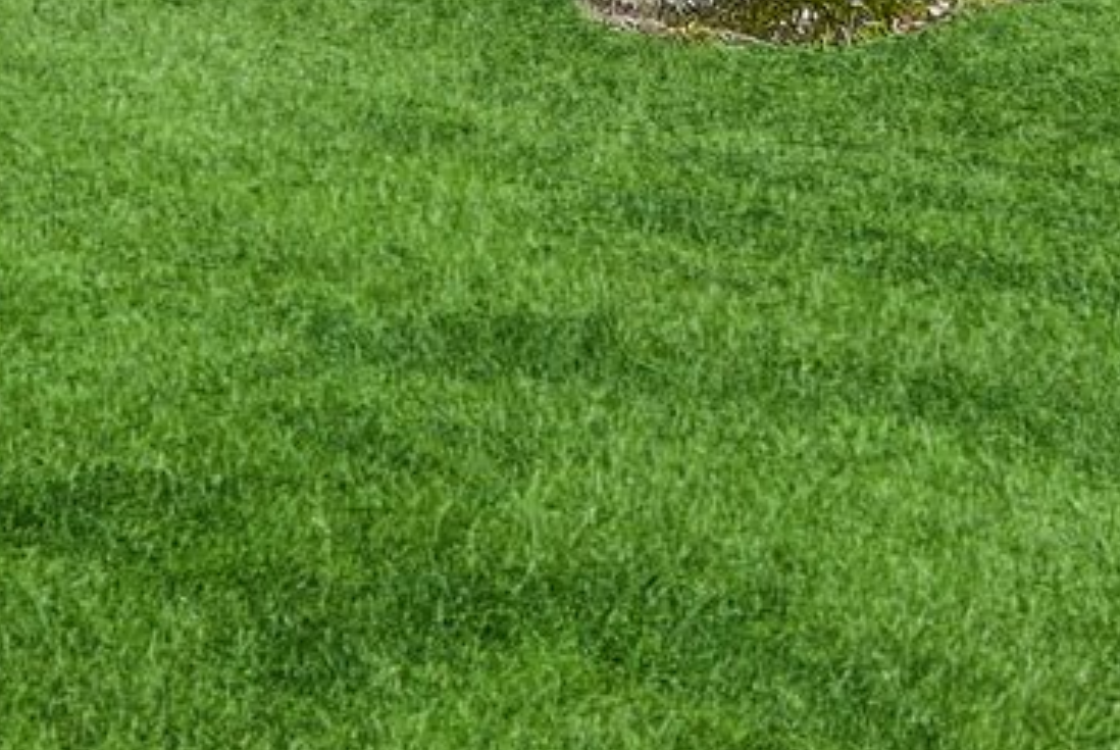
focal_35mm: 99
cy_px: -568
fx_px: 3098
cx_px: 444
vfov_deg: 12.7
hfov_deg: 20.5
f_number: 11
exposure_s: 1/30
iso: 320
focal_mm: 17.8
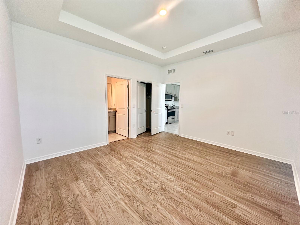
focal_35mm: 14
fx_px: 121
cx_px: 150
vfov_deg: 85.7
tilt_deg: -4.7
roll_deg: -0.7
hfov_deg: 102.1
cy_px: 112
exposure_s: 1/60
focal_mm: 2.22
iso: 200
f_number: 2.2
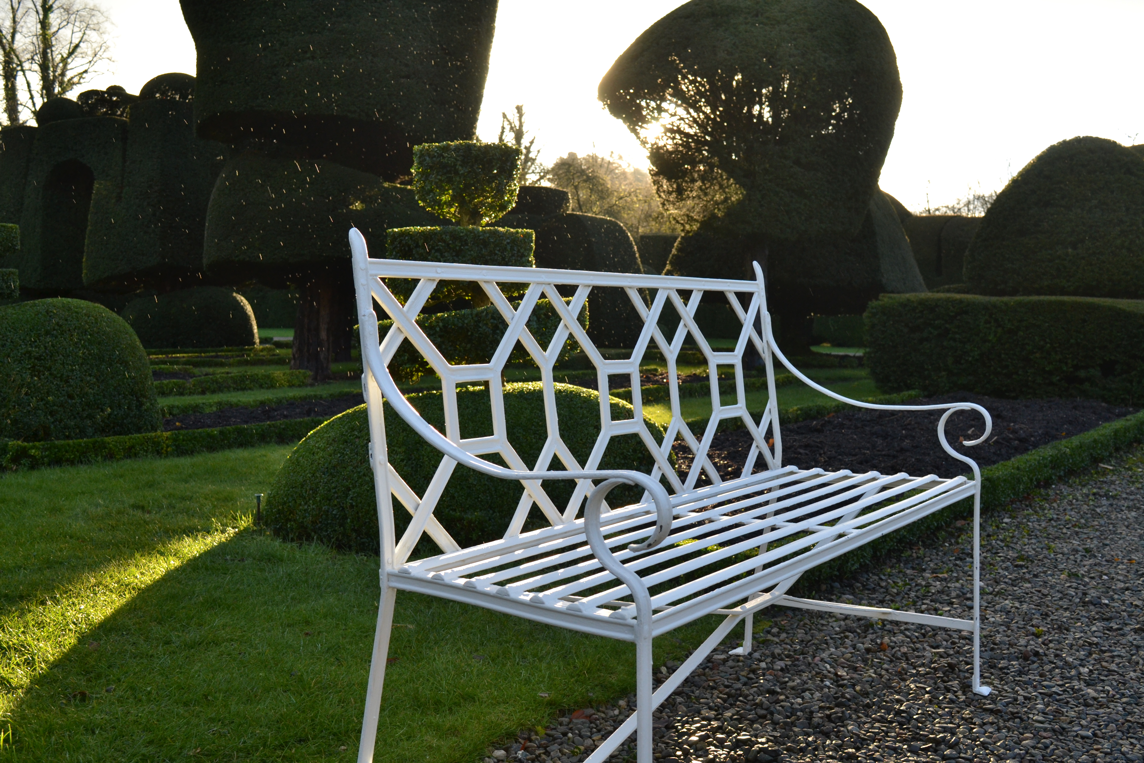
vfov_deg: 36.9
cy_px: 382
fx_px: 1144
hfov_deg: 53.1
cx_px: 572
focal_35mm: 36
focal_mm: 24
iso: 400
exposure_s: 1/200
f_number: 8
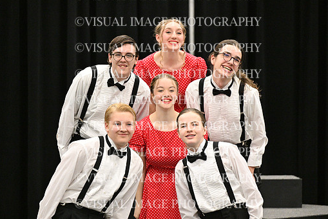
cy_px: 113
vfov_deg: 6.0
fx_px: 2077
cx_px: 168
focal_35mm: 228
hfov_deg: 9.0
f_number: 2.8
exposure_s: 1/800
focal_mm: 200
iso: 6400
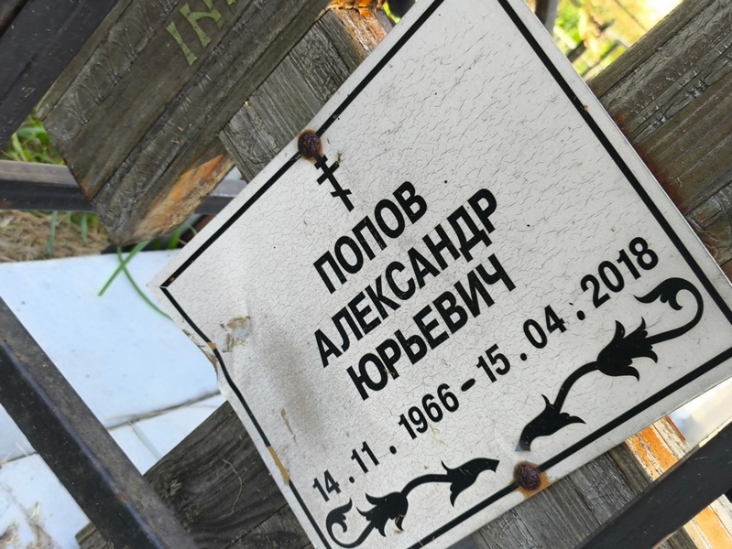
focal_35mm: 50
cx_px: 366
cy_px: 274
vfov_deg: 29.1
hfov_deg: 38.2
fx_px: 1058
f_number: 1.7
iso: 100
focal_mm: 4.71
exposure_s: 1/120
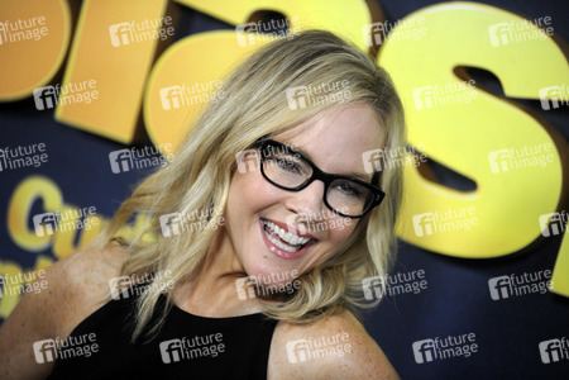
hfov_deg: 10.3
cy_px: 190
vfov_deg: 6.9
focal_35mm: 200
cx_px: 284
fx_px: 3161
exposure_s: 1/400
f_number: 3.2
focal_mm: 200
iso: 1600
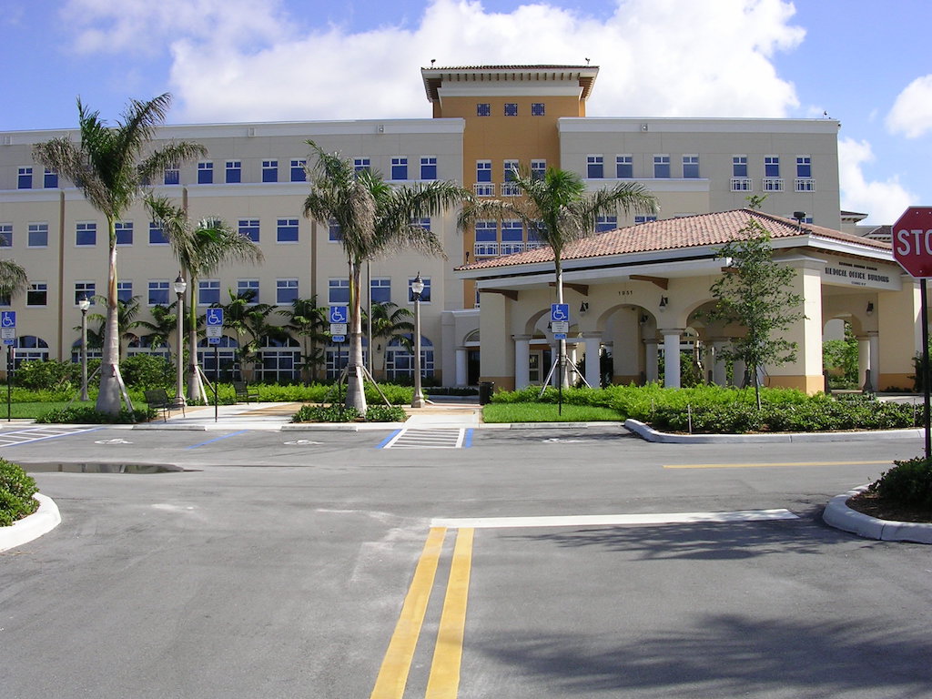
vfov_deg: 37.7
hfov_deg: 49.0
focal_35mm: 38
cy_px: 350
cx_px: 466
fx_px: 1023
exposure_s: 1/313
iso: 50
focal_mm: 5.8
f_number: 5.6
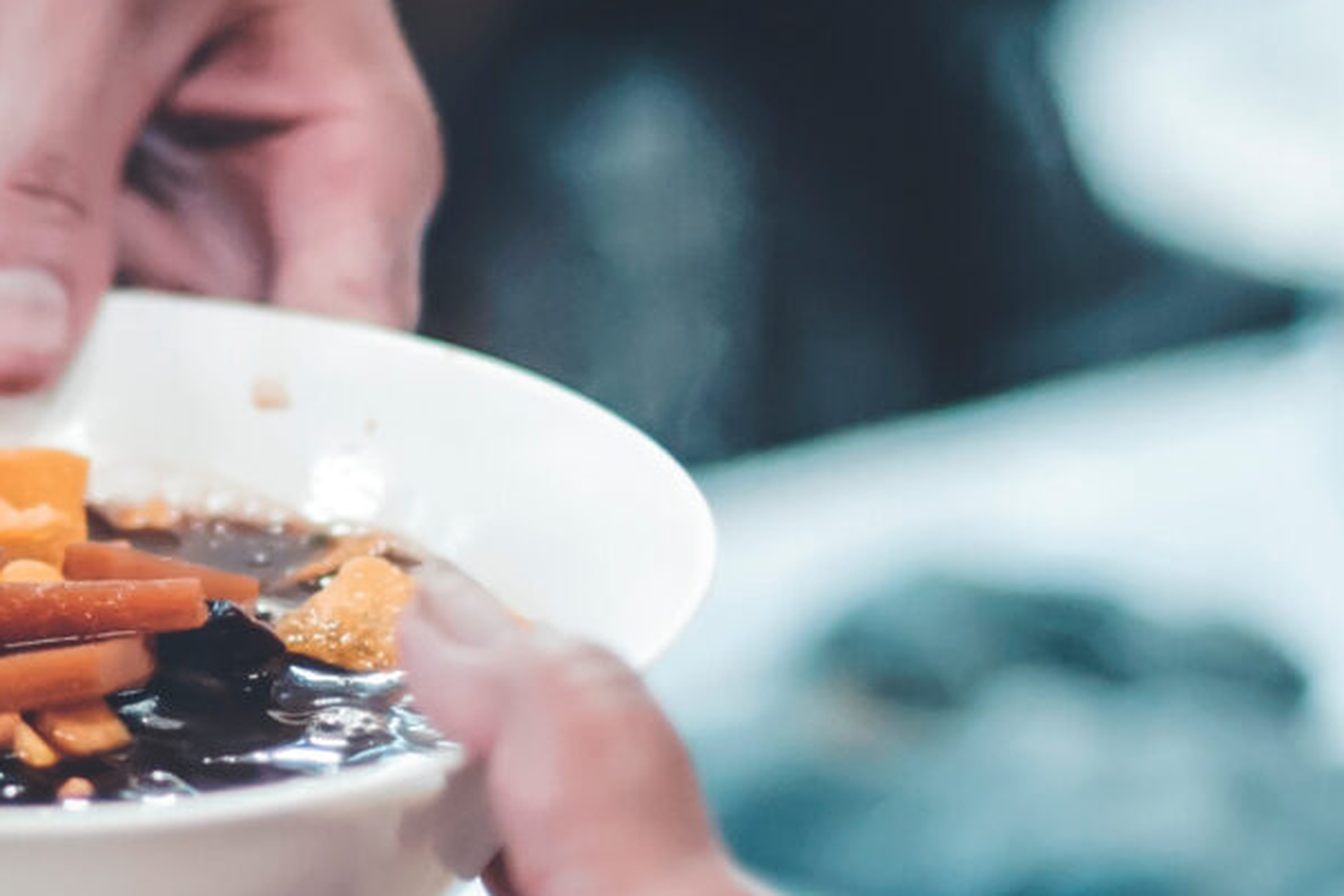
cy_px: 676
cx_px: -42
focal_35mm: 212
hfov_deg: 9.6
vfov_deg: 6.5
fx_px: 7914
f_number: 1.4
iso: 2500
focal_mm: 50
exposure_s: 1/400
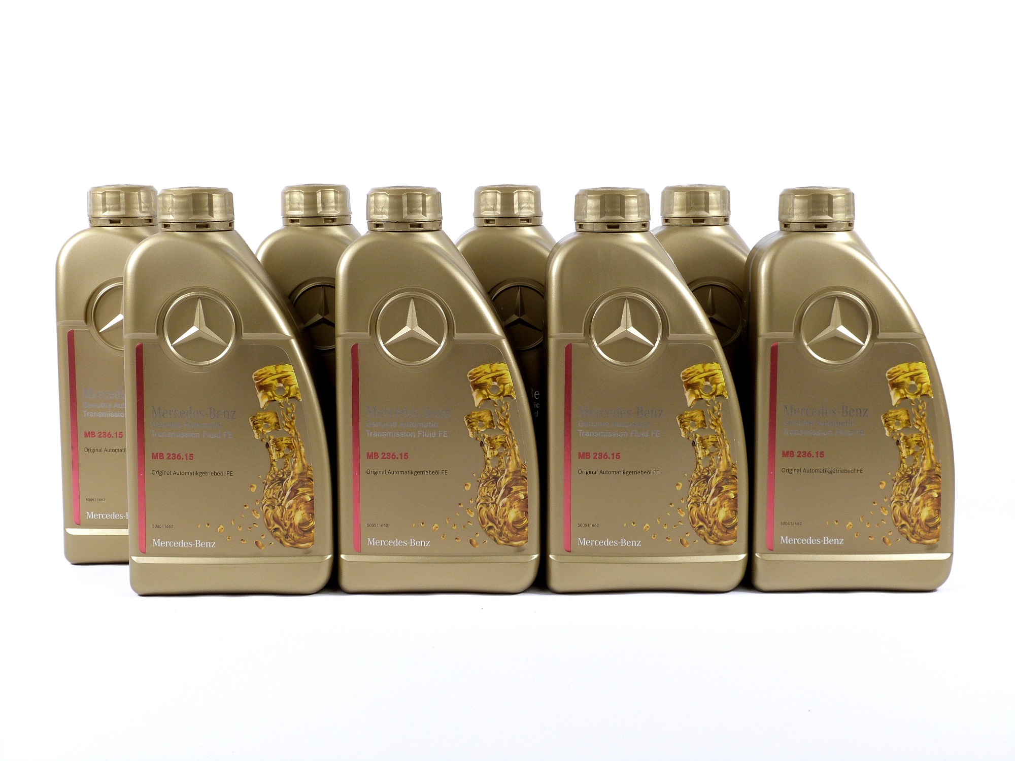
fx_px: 1583
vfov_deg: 27.0
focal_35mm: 54
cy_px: 380
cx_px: 508
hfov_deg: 35.5
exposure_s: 1/125
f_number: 4
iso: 100
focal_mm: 9.7
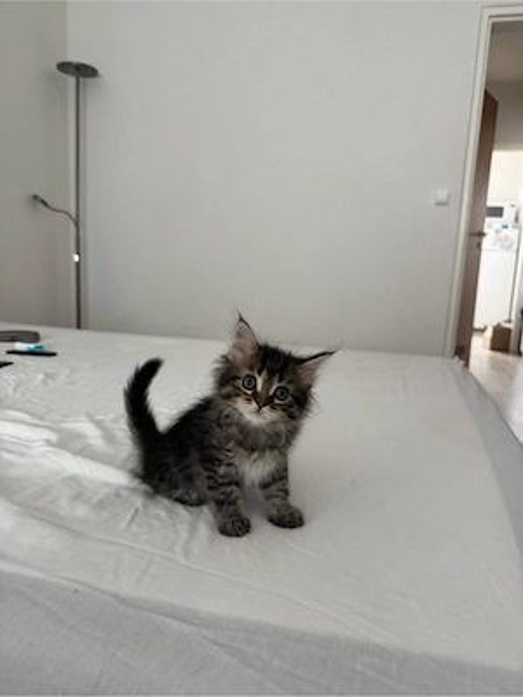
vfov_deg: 71.6
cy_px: 348
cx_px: 262
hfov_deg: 56.8
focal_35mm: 24
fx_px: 483
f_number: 1.78
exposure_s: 1/60
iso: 160
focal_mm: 6.76
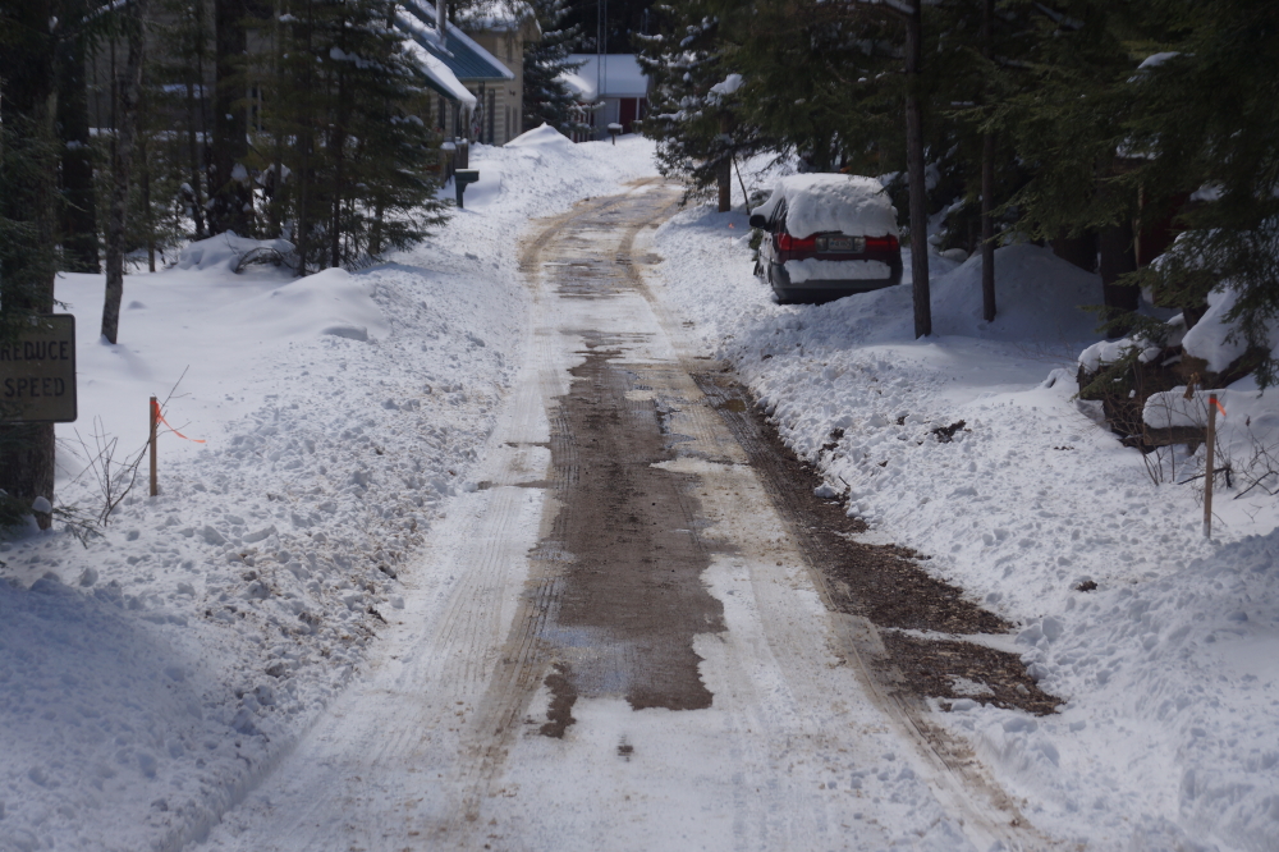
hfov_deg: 24.6
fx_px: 2930
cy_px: 426
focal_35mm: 82
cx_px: 640
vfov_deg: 16.5
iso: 100
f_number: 6.3
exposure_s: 1/200
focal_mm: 55
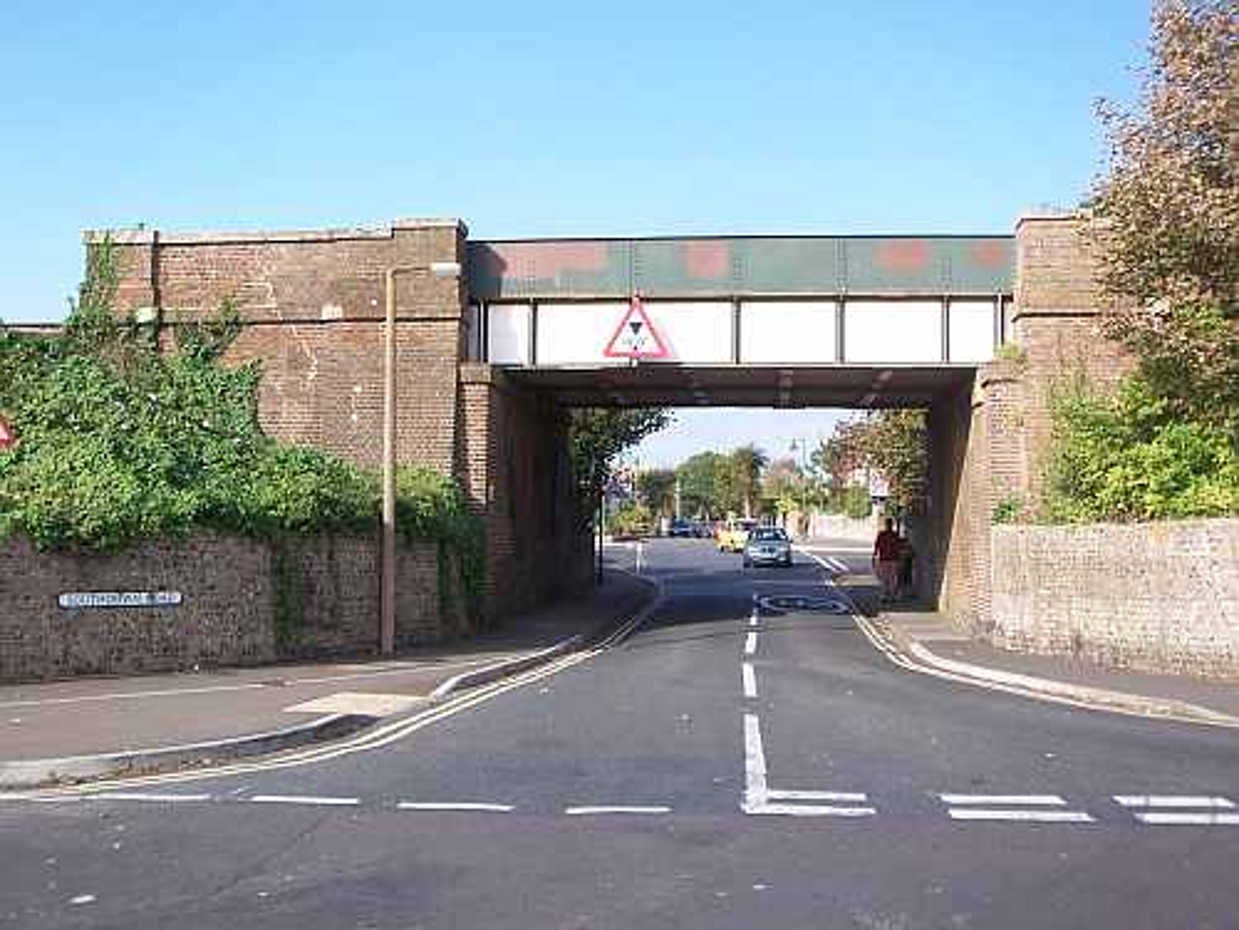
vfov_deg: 36.8
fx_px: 1396
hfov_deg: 47.9
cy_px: 465
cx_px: 620
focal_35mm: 39
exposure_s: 1/250
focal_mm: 6.4
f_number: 3.9
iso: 64
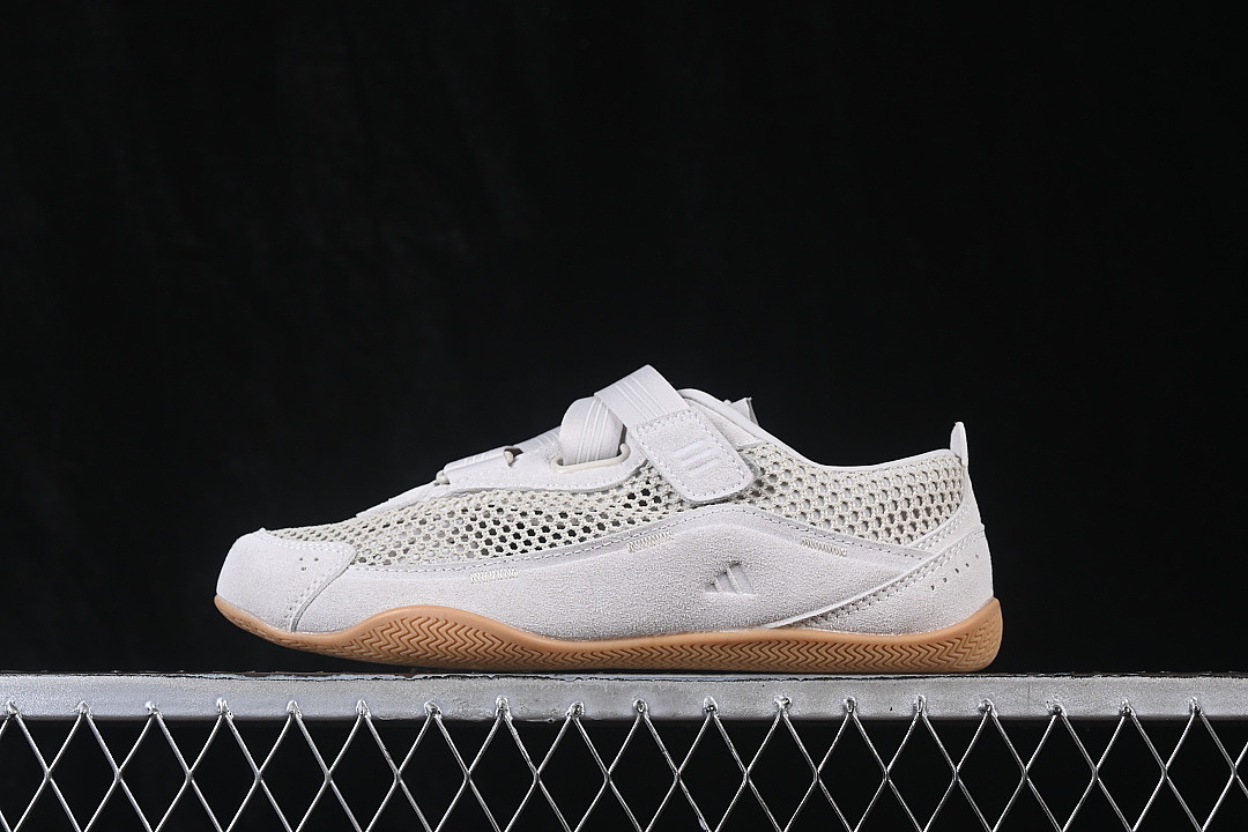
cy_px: 416
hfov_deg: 27.0
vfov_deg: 18.2
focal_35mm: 75
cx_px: 624
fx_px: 2600
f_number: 8
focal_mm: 50
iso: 160
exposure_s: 1/80
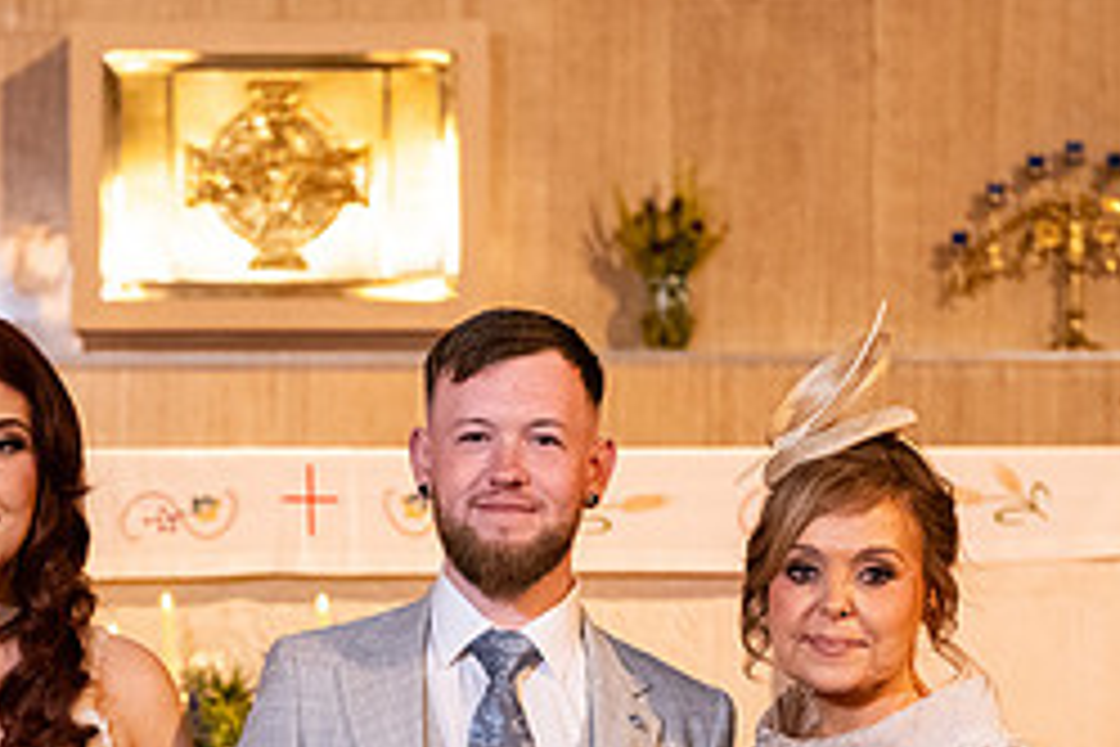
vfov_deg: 8.4
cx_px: 346
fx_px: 5071
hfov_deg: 12.6
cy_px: 794
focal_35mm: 163
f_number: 5
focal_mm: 70
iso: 2000
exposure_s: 1/160
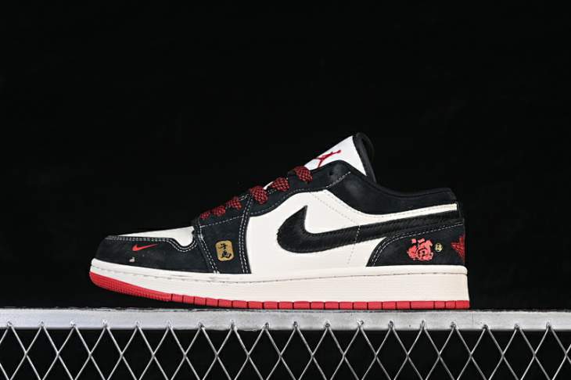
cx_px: 286
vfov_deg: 18.2
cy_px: 190
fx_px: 1189
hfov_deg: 27.0
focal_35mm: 75
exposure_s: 1/80
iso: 160
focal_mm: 50
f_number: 7.1
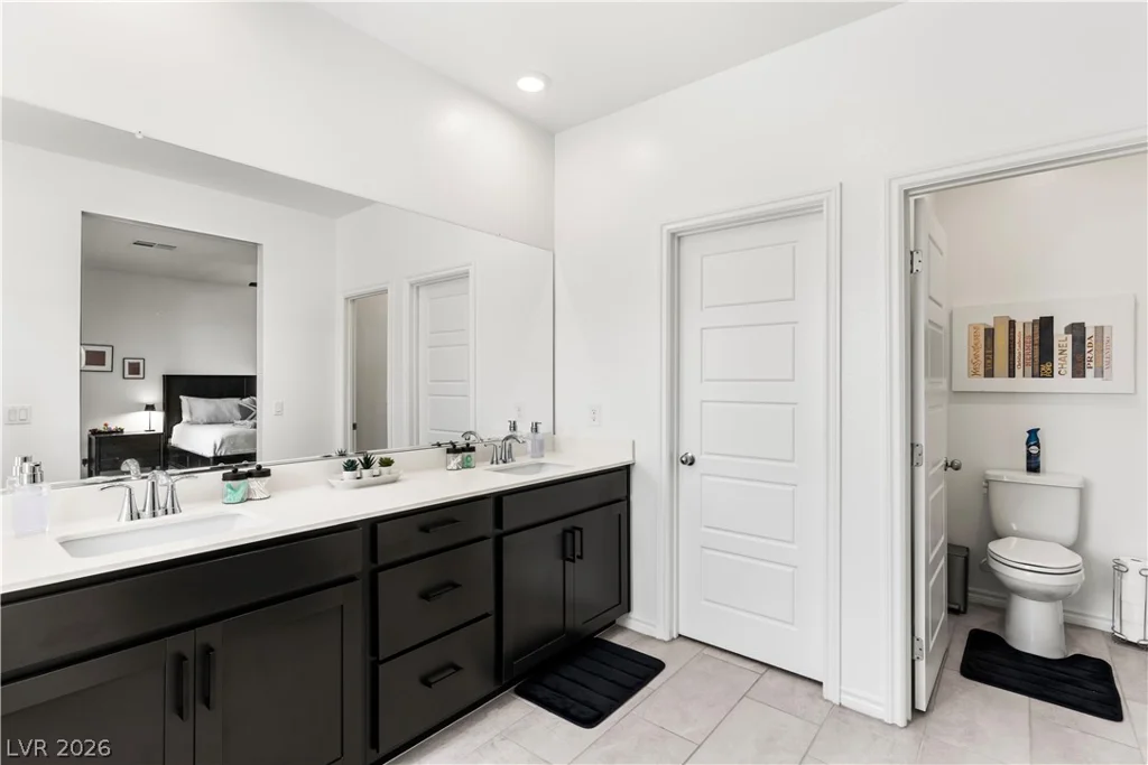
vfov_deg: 70.5
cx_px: 574
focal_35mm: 17
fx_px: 542
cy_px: 382
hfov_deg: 93.3
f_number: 8
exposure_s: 1/50
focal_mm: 17
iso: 400
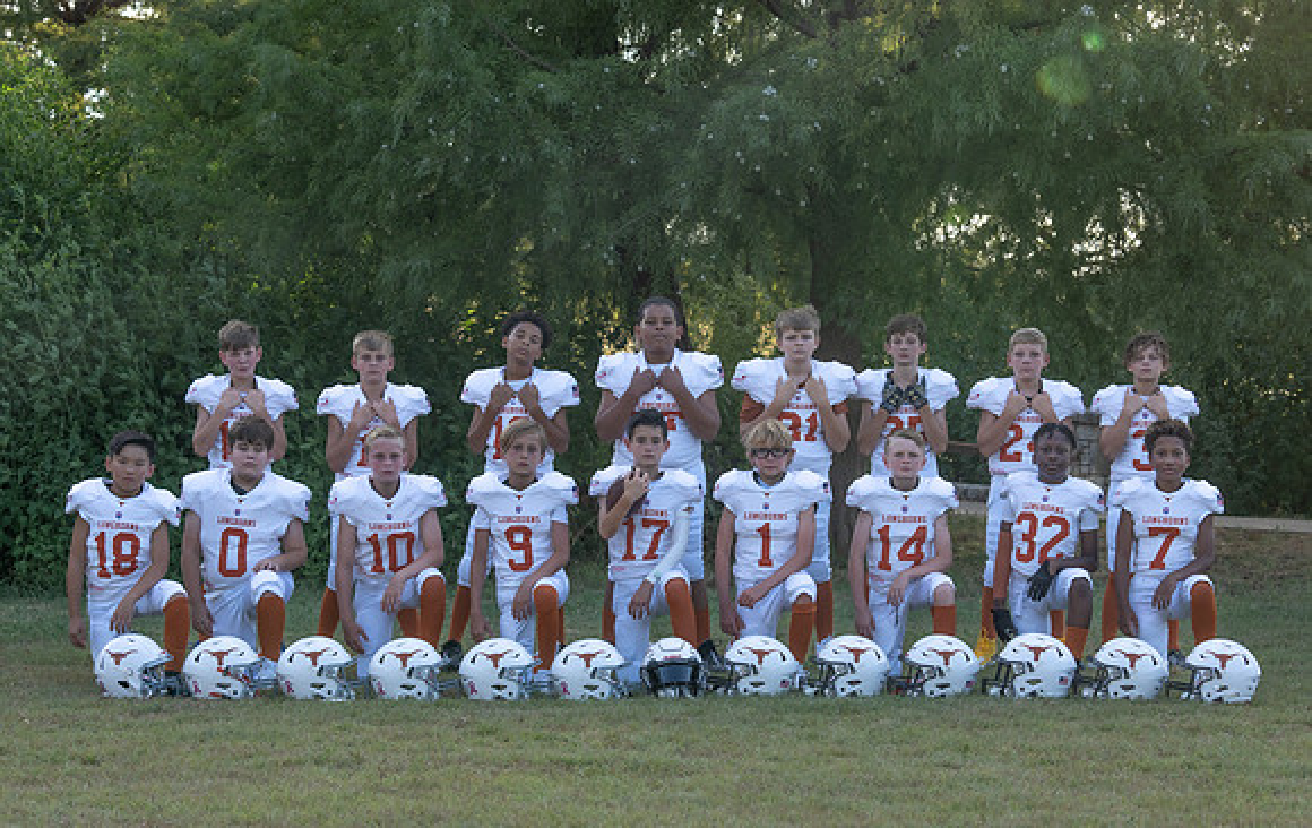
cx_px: 754
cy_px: 501
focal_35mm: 86
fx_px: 3095
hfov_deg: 23.9
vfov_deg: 15.2
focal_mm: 70
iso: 250
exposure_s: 1/400
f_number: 4.5
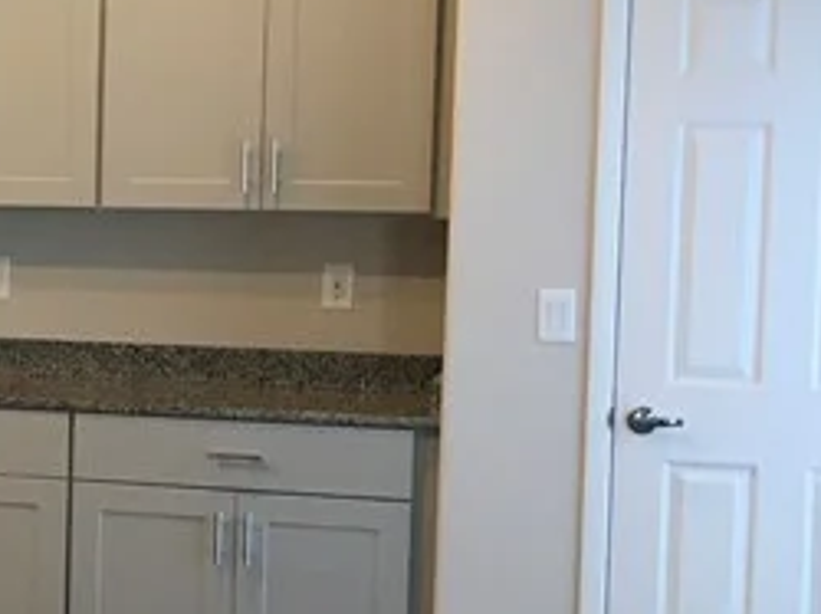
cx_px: -585
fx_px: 2820
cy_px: 381
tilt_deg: -7.4
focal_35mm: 119
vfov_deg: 12.4
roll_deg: -0.5
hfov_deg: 14.8
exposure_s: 1/30
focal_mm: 4.15
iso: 80
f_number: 2.2
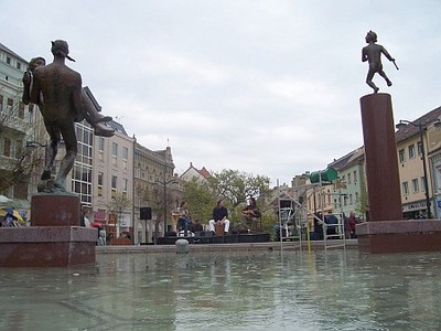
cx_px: 220
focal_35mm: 34
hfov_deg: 54.0
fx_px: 433
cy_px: 166
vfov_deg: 41.8
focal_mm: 5.6
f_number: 5.6
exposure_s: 1/250
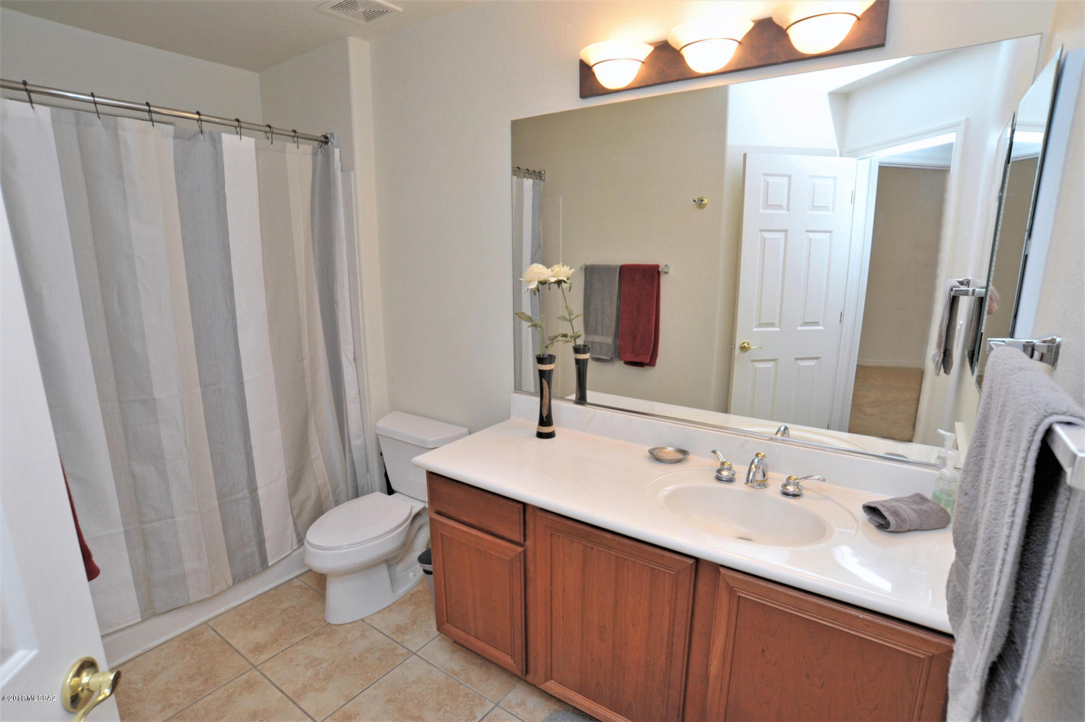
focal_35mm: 18
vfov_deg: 67.3
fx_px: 542
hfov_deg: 90.0
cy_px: 361
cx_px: 542
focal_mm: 18
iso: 800
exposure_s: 1/30
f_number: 11
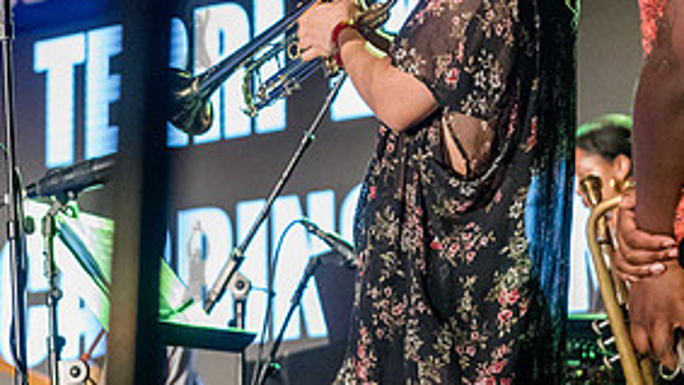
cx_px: 196
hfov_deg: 16.1
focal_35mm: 133
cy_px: 28
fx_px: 2412
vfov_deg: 9.1
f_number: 3.5
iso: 6400
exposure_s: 1/500
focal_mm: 62
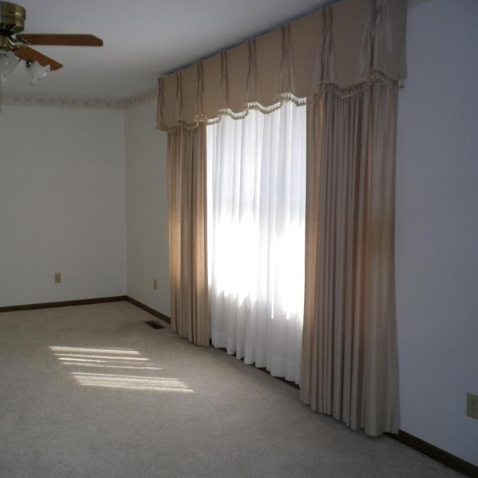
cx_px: 153
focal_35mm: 34
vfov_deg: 48.5
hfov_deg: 47.5
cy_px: 239
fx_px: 531
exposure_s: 1/125
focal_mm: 5.05
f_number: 3.5
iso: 100
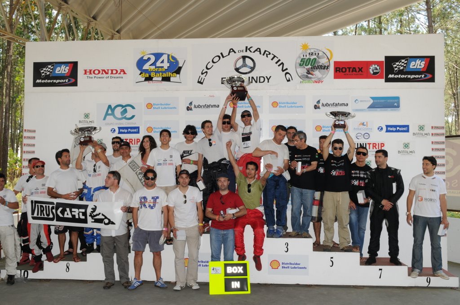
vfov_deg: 39.9
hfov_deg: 57.3
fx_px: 421
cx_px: 230
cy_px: 152
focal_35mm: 33
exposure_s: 1/60
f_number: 8
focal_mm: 22
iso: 200
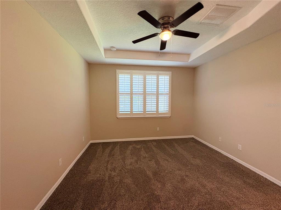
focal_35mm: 14
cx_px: 140
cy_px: 105
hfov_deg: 102.1
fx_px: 114
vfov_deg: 85.7
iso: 250
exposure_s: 1/60
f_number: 2.2
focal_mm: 2.22
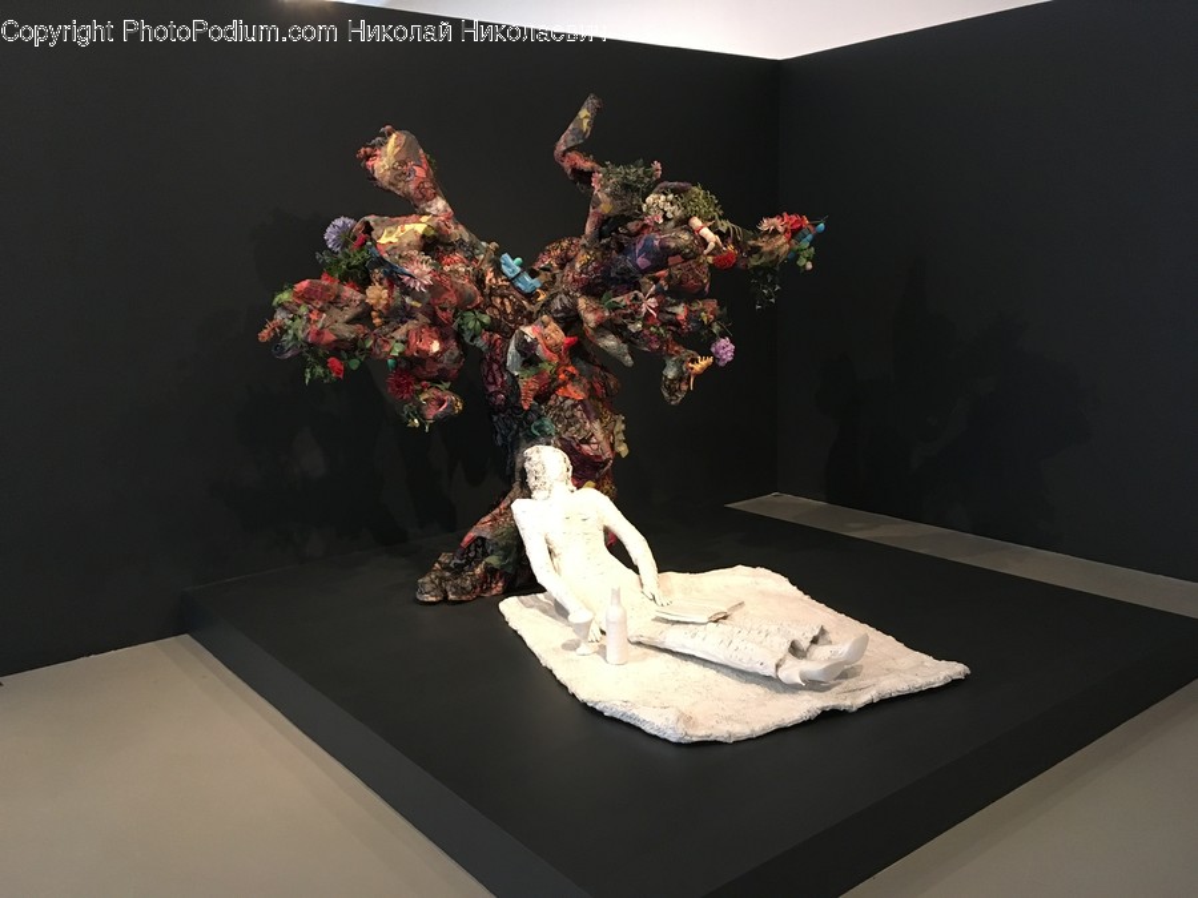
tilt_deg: -9.8
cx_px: 599
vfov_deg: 48.2
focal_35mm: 29
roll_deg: +2.5
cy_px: 449
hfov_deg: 61.7
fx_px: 1004
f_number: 2.2
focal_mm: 4.15
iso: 200
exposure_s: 1/20
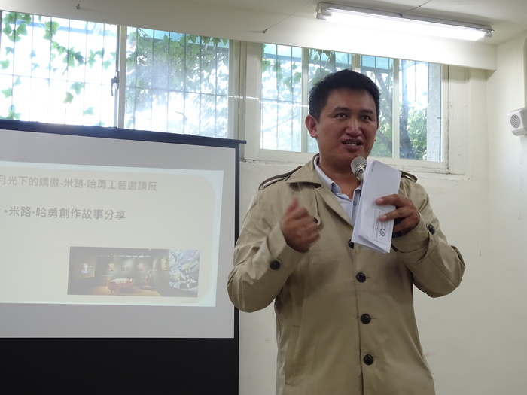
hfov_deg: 38.2
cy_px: 198
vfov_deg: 29.1
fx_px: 761
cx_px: 264
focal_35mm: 50
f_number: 4.5
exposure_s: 1/50
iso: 320
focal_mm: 8.51
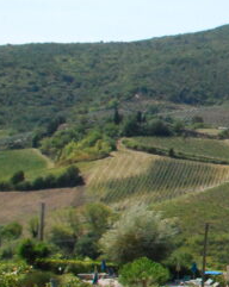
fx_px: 917
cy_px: 128
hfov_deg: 11.5
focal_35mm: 108
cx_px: 567
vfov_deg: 17.8
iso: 1600
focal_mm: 18
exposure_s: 1/800
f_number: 13
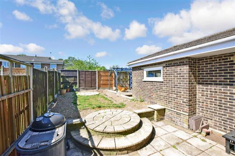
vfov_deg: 77.3
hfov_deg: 100.4
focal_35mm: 15
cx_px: 118
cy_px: 78
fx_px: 98
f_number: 13
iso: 400
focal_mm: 10
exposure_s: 1/200
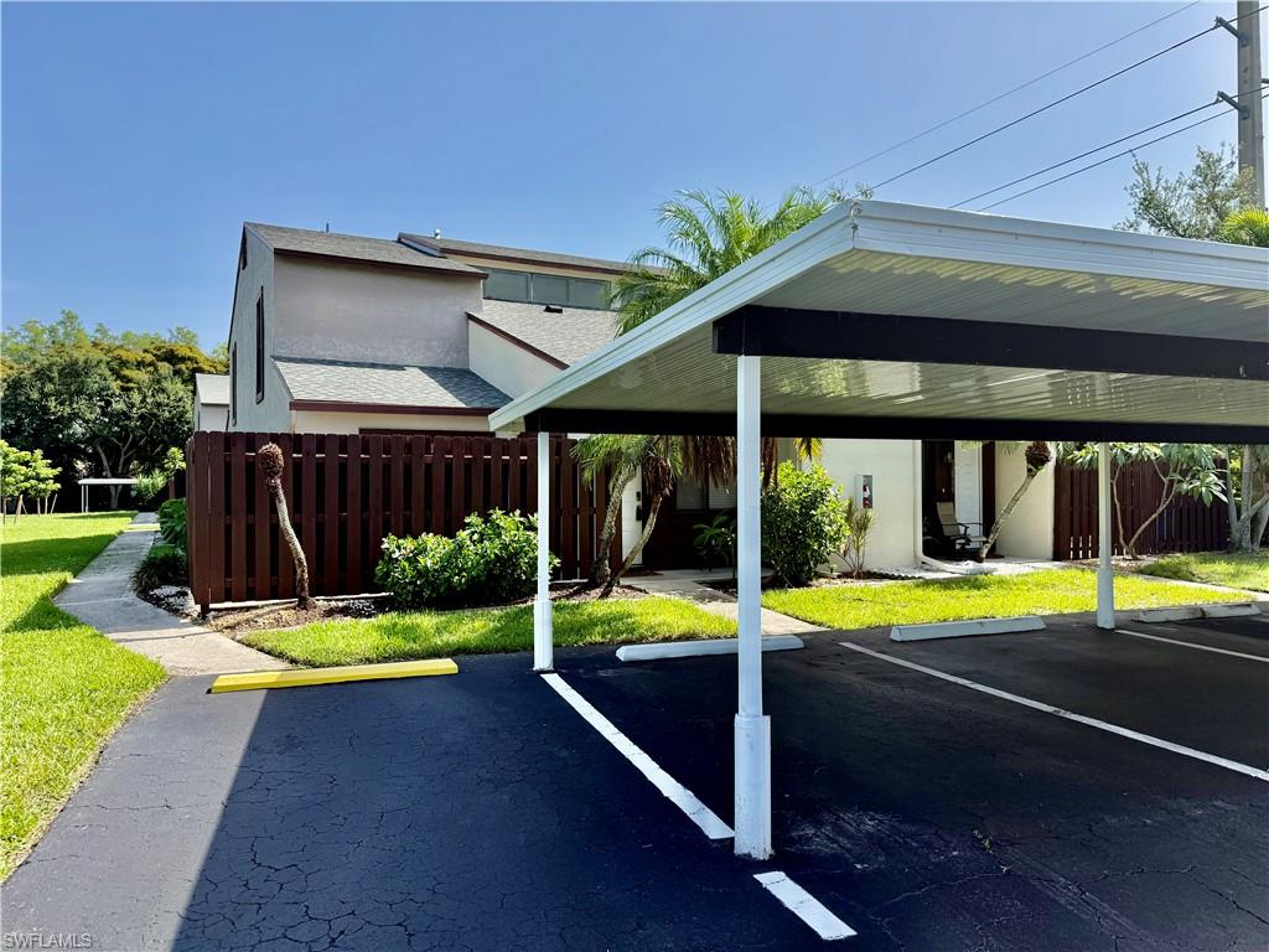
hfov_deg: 71.6
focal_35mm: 24
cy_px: 476
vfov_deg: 56.8
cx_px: 634
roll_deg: -0.3
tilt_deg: +0.5
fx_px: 880
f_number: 1.78
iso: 100
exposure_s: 1/3145
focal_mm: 6.76
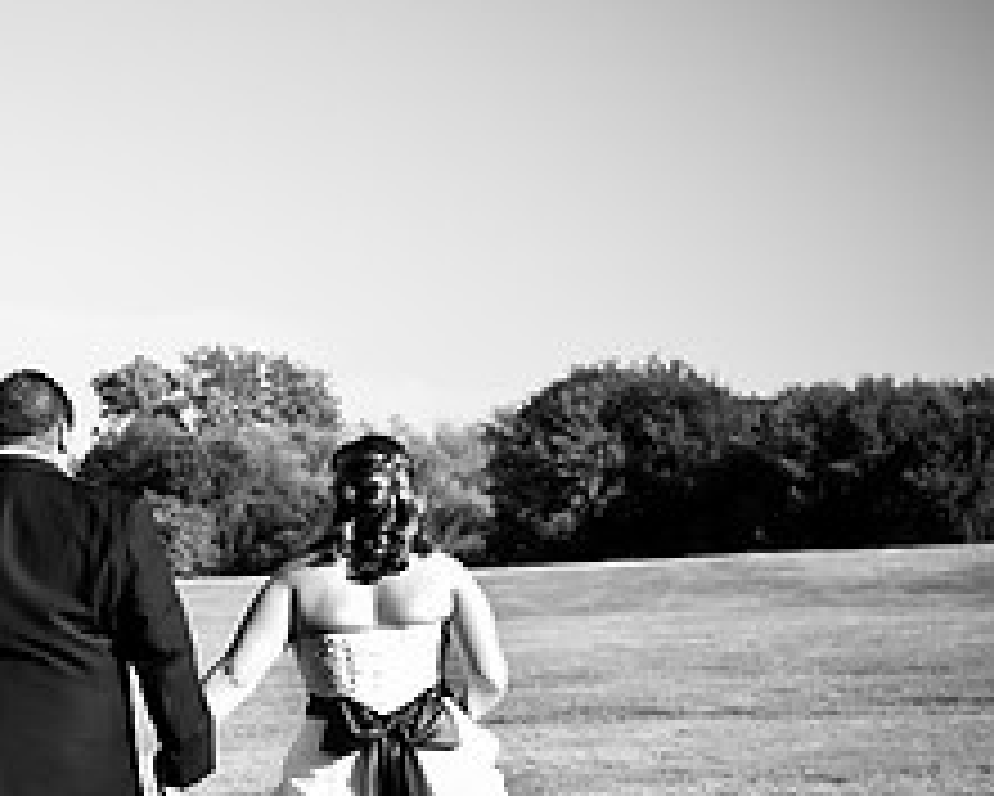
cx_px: -157
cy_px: 735
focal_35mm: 129
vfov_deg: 11.9
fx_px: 3803
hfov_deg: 14.5
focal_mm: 35
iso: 200
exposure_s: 1/320
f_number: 5.6
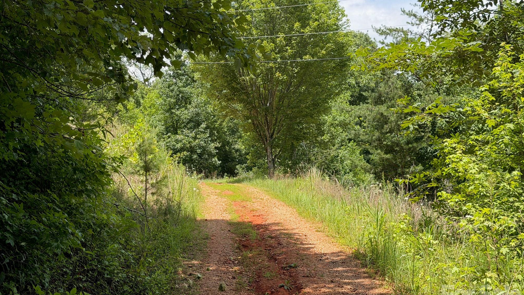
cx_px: 259
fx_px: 736
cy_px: 136
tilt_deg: +9.4
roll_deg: +4.2
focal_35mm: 53
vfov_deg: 22.6
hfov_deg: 39.2
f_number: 1.78
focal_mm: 6.76
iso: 100
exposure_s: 1/2033
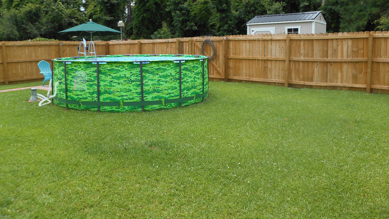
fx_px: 299
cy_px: 76
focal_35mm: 29
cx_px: 195
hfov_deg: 66.1
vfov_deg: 39.8
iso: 80
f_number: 3.4
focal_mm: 4.7
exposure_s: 1/640
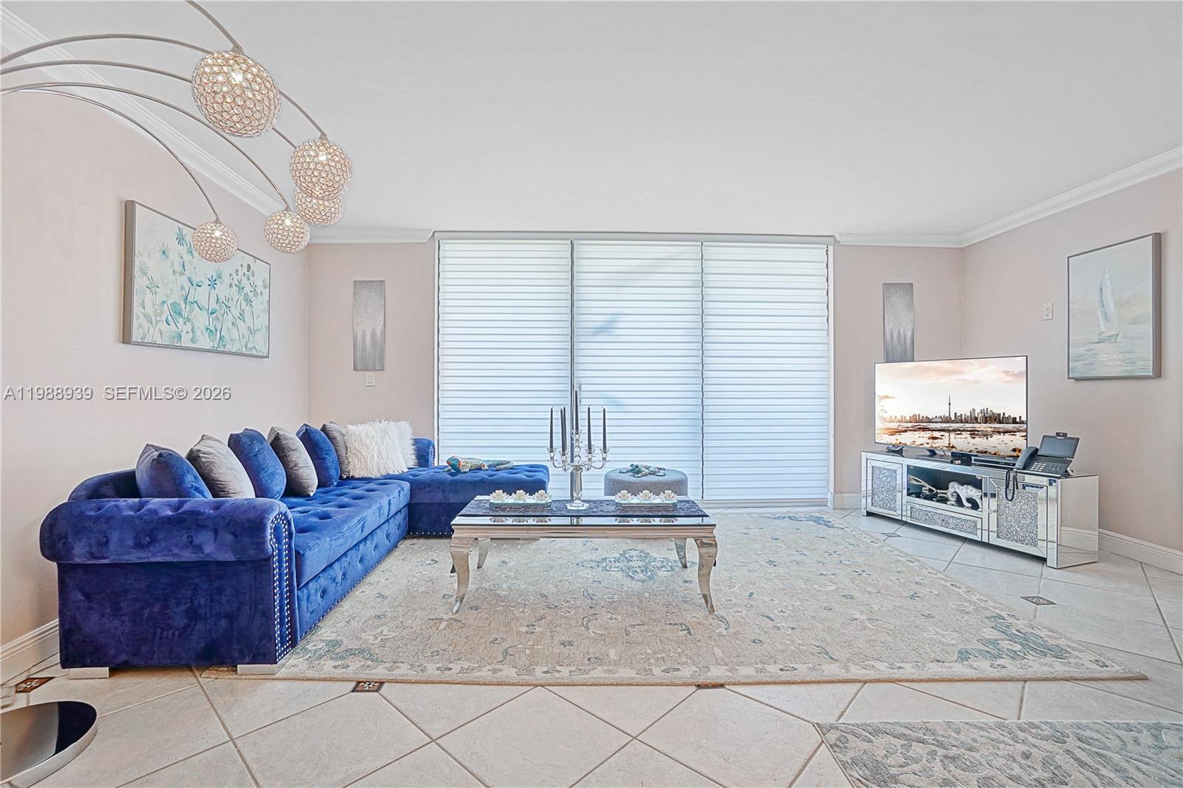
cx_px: 592
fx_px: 493
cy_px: 394
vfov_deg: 77.3
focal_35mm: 15
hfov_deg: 100.4
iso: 320
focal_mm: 10
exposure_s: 1/13
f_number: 7.1
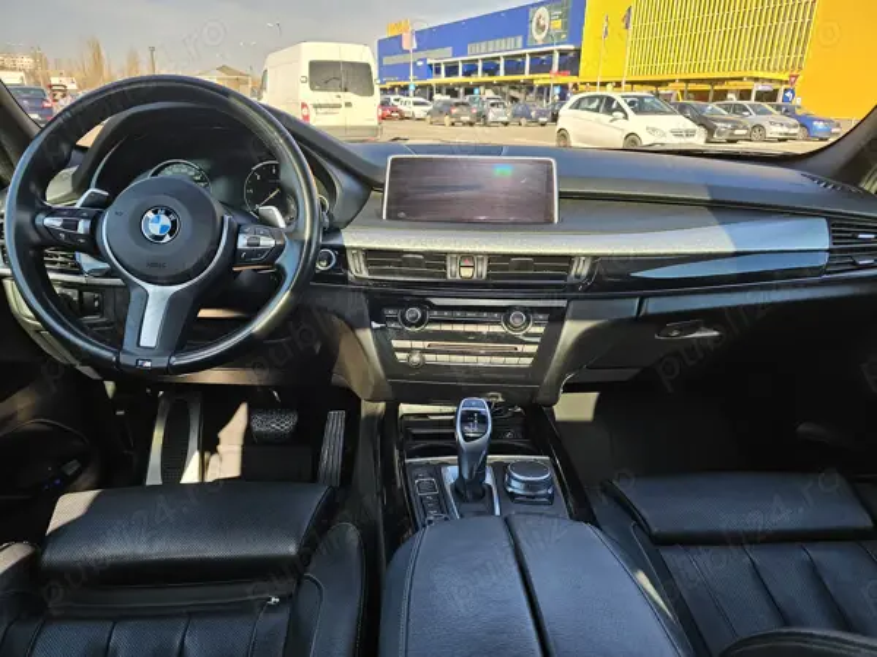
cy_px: 328
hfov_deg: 73.9
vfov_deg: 58.9
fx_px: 583
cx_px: 438
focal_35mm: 23
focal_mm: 6.3
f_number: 1.7
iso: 32
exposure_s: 1/180
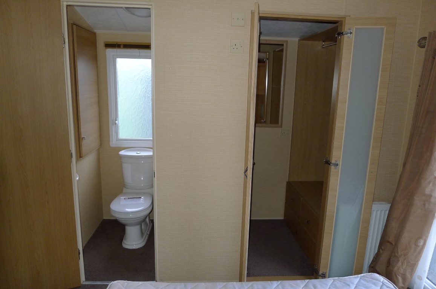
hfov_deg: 73.8
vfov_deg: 53.0
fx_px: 290
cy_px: 144
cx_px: 218
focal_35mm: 24
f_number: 2
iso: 320
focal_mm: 5.1
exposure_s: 1/25
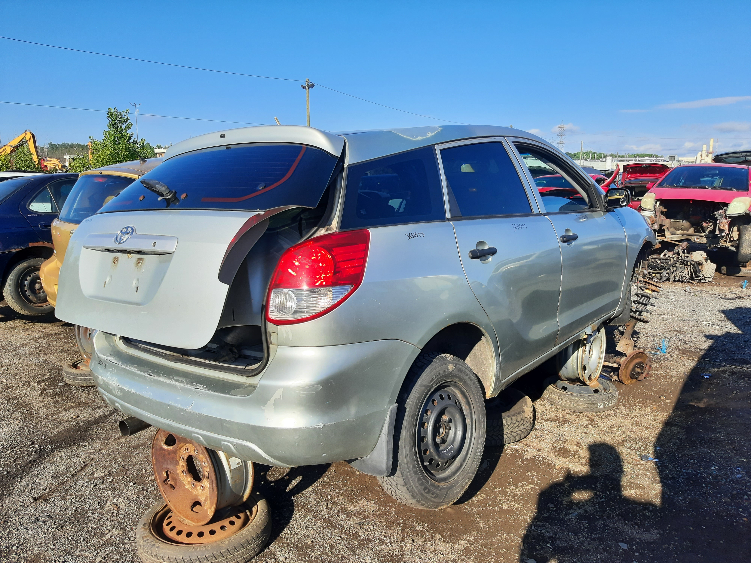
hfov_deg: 67.3
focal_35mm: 26
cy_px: 282
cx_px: 376
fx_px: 564
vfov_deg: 53.1
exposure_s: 1/1220
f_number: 1.7
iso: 40
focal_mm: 3.92
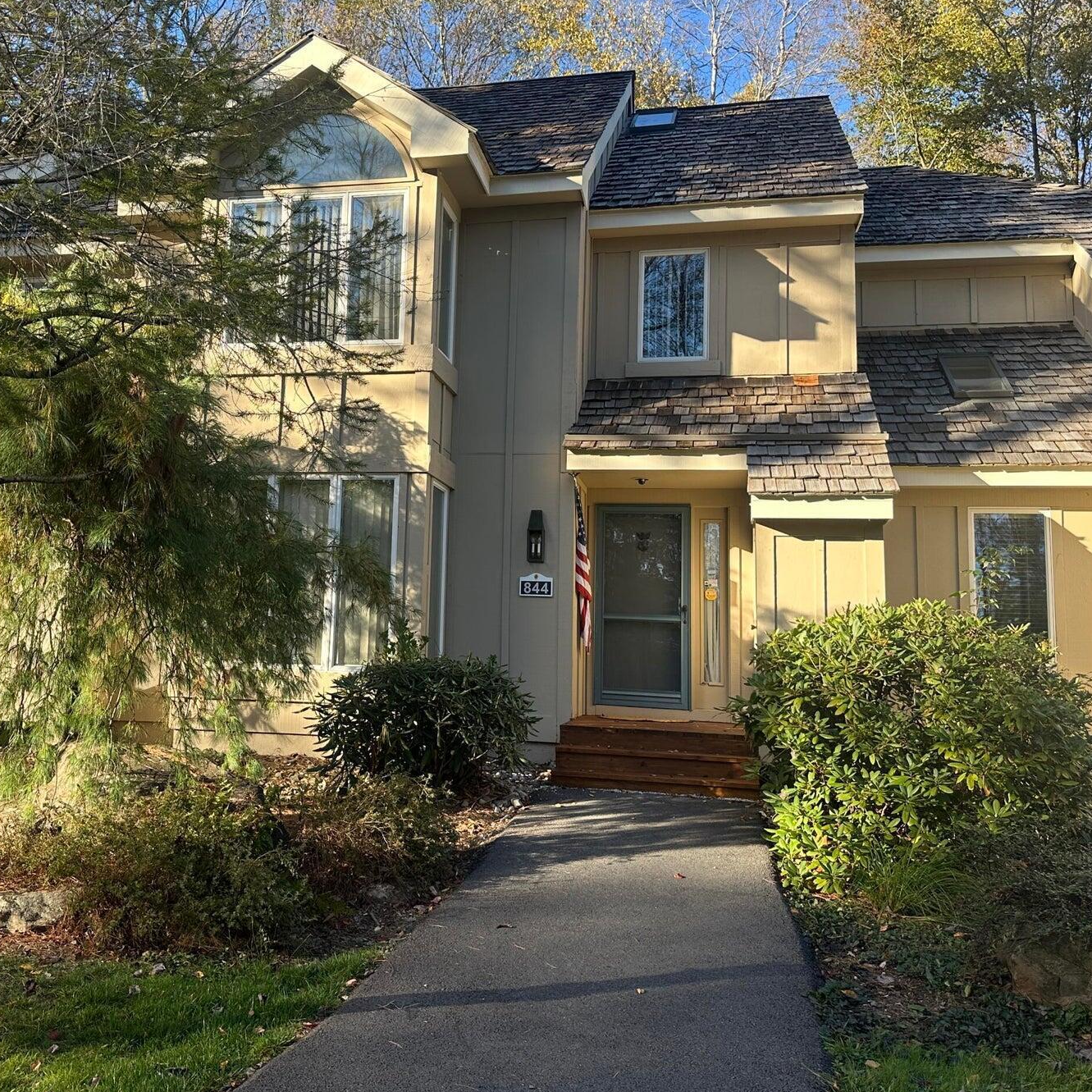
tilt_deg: +8.4
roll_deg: -1.5
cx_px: 407
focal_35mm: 34
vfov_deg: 48.3
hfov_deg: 48.0
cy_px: 473
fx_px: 1213
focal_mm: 6.86
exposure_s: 1/810
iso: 80
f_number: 1.78
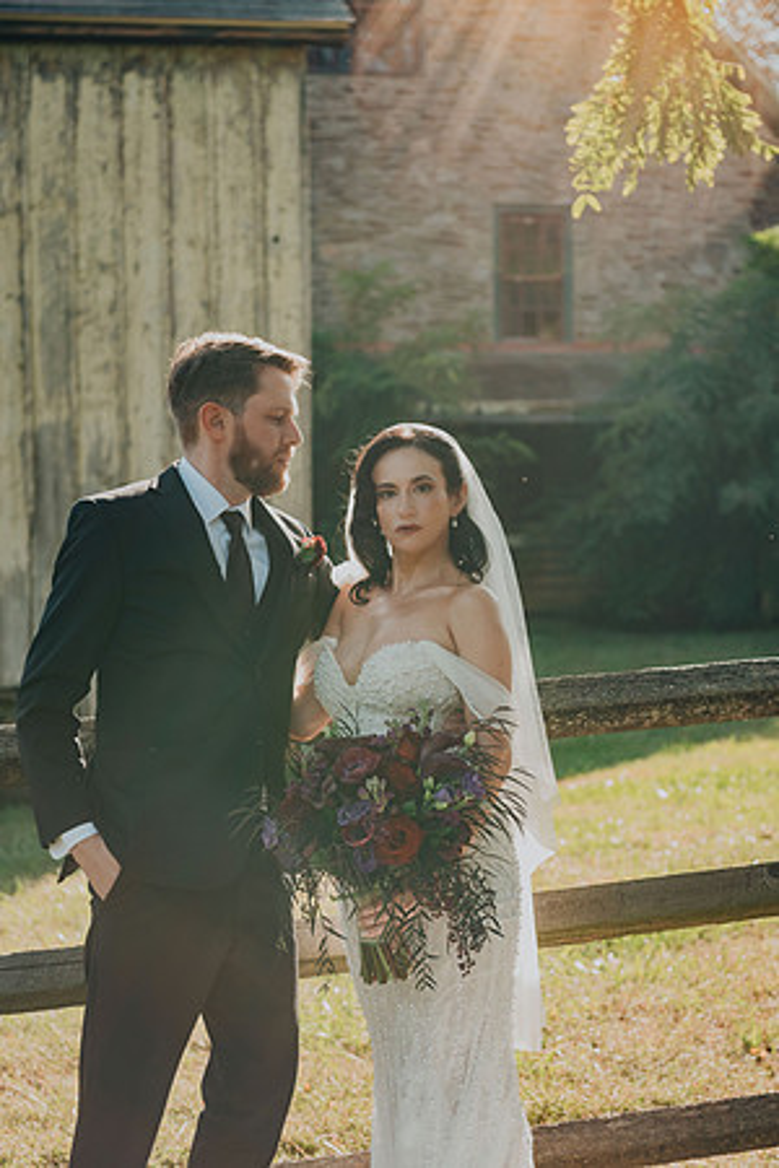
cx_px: 390
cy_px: 584
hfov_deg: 19.5
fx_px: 2272
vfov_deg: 28.8
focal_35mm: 70
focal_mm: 70
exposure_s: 1/500
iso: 400
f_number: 4
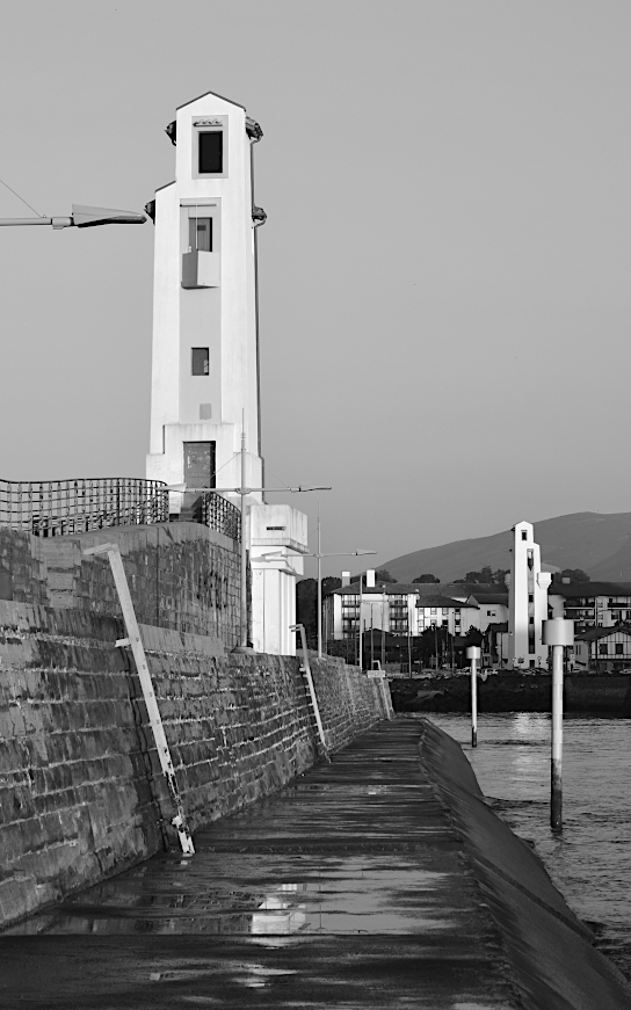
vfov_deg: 21.5
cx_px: 269
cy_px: 504
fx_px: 2659
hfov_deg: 13.5
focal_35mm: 97
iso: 125
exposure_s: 1/125
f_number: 10
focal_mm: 55
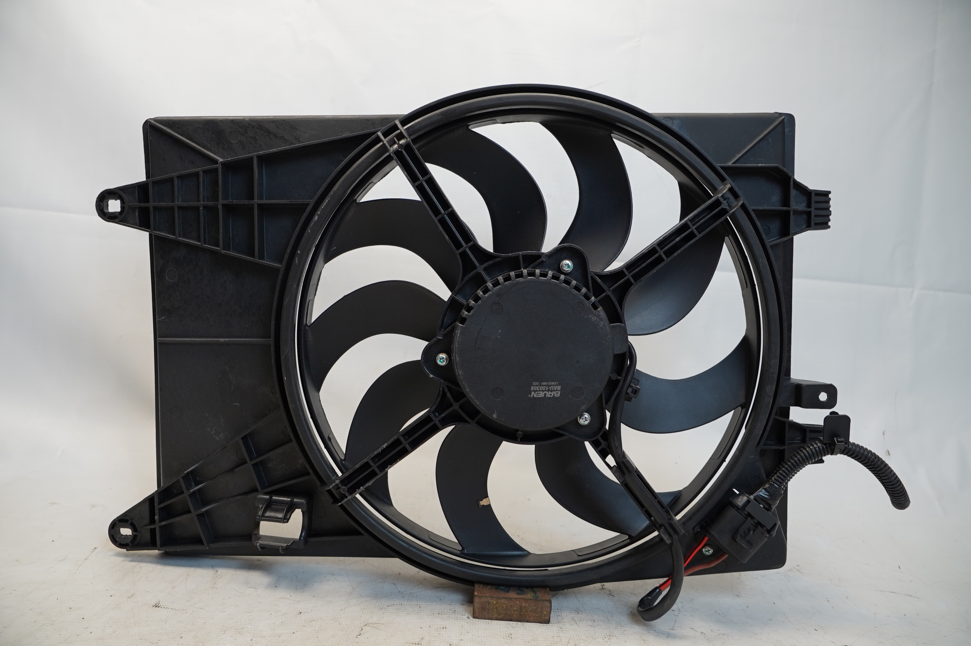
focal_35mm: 24
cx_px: 486
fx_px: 647
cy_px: 323
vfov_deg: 53.0
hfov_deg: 73.8
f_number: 4
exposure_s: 1/60
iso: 250
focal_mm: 16
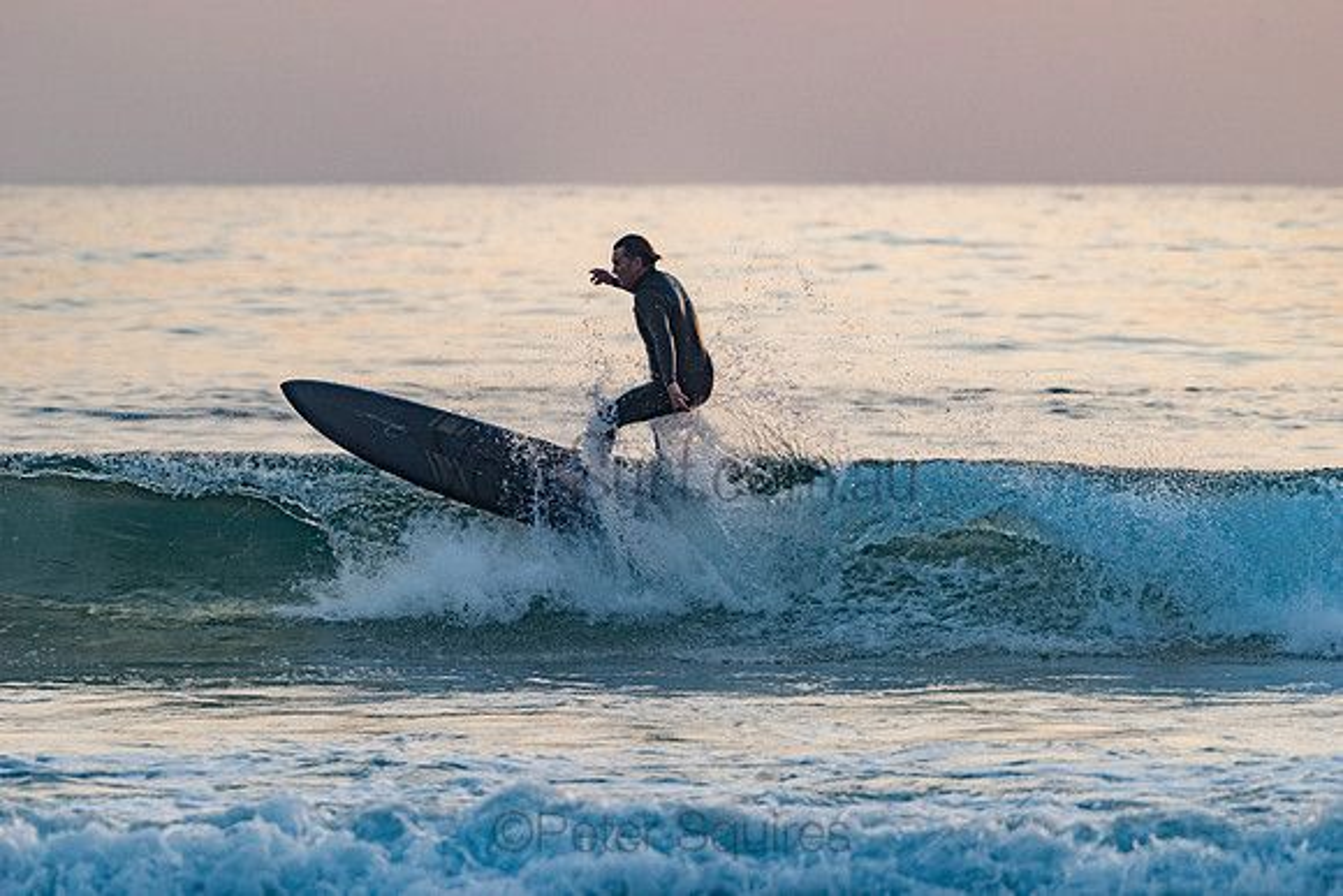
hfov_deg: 6.6
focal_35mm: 310
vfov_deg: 4.4
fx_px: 11567
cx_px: 672
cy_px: 448
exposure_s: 1/320
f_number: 5.6
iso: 280
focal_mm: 310
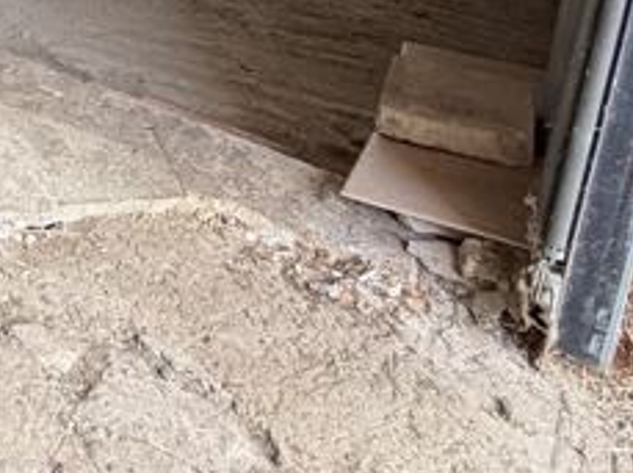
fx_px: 895
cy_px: -238
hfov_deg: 28.5
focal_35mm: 49
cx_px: -268
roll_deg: -2.3
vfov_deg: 23.6
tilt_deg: -9.0
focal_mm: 2.22
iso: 200
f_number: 2.2
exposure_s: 1/121
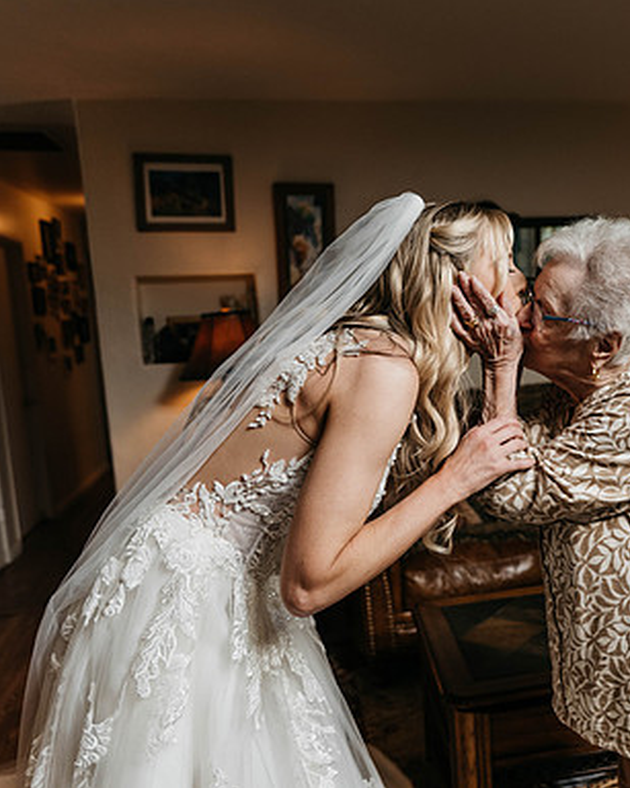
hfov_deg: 41.9
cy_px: 393
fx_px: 793
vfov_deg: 52.9
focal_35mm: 34
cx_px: 478
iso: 1000
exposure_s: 1/400
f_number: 2.8
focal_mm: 24
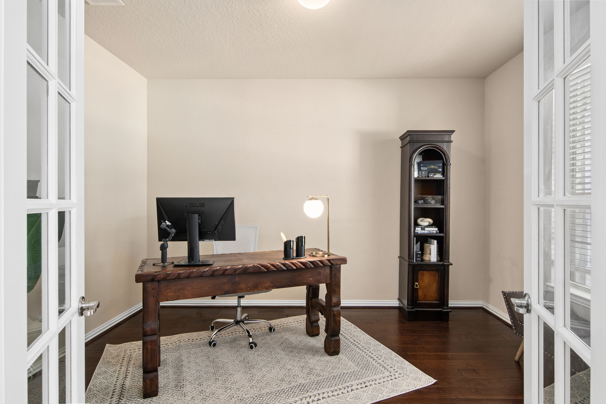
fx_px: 320
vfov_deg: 64.6
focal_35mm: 19
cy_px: 202
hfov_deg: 86.9
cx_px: 303
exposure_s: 1/6
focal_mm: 13
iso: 320
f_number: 8
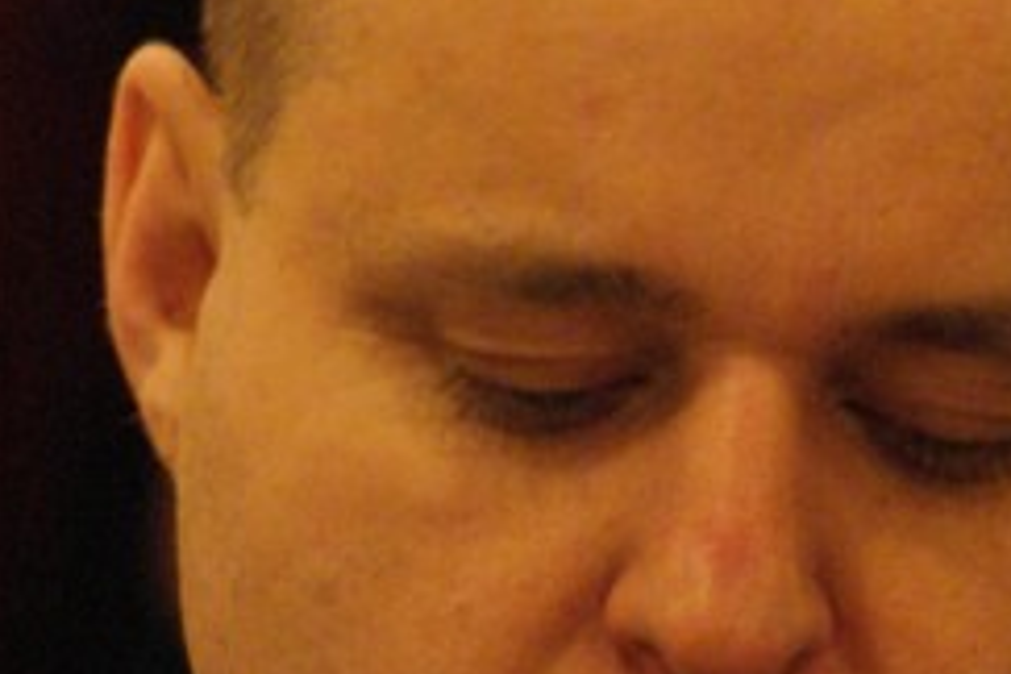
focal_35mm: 779
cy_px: 287
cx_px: 903
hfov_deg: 2.6
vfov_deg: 1.8
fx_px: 21875
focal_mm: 180
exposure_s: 1/25
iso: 1600
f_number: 5.6
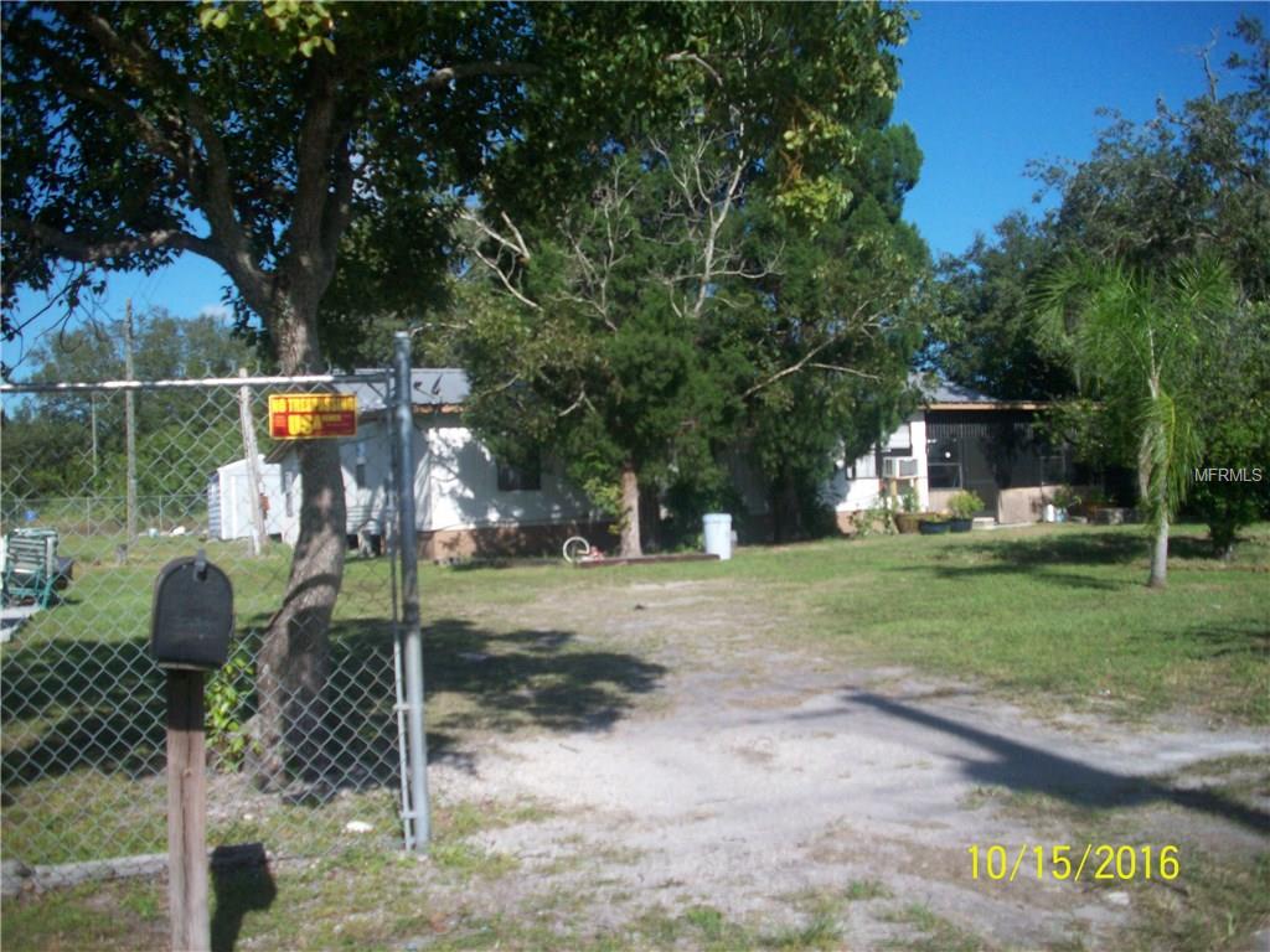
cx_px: 635
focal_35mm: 37
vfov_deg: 38.7
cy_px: 476
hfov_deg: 50.1
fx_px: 1357
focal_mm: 6.2
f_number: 5.6
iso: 80
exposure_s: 1/375
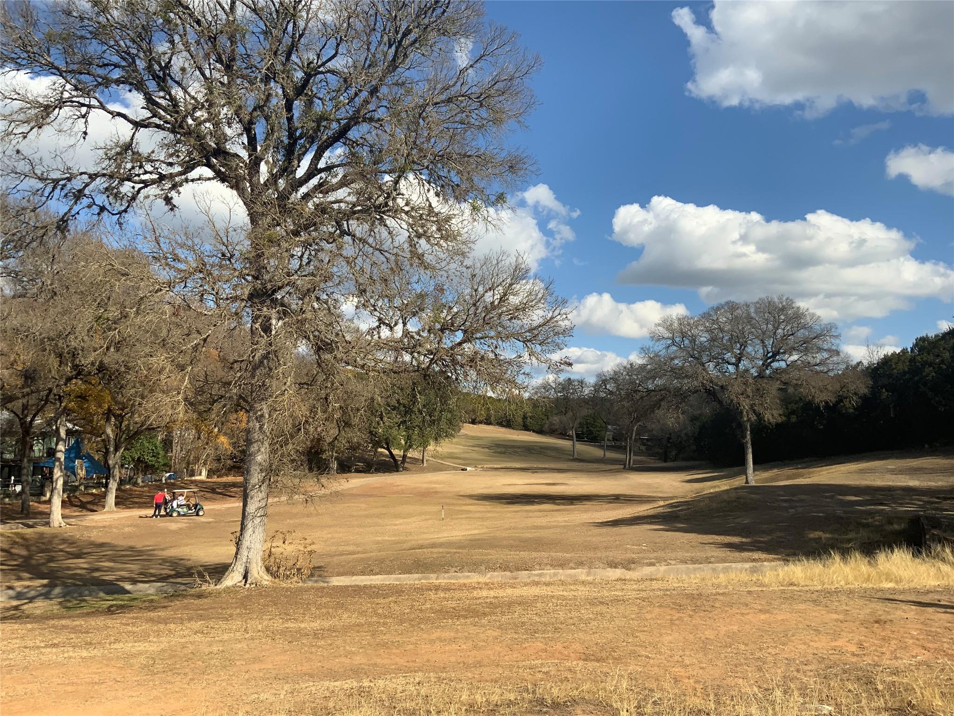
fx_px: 799
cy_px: 358
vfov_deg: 48.2
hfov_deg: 61.7
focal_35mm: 29
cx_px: 477
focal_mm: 3
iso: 16
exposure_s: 1/1984
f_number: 1.8
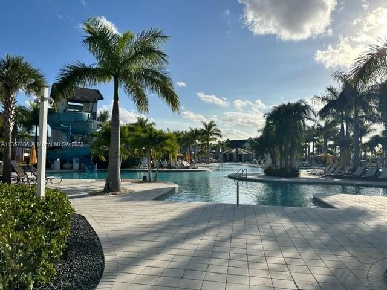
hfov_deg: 71.6
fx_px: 268
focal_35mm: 24
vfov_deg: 56.8
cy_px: 145
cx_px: 194
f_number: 1.78
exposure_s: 1/9709
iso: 80
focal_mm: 6.86
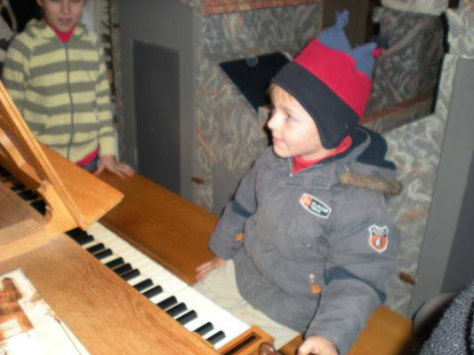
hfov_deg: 49.0
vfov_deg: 37.7
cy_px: 178
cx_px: 237
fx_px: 520
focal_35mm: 38
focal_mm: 6.3
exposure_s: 1/60
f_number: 3.1
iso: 104
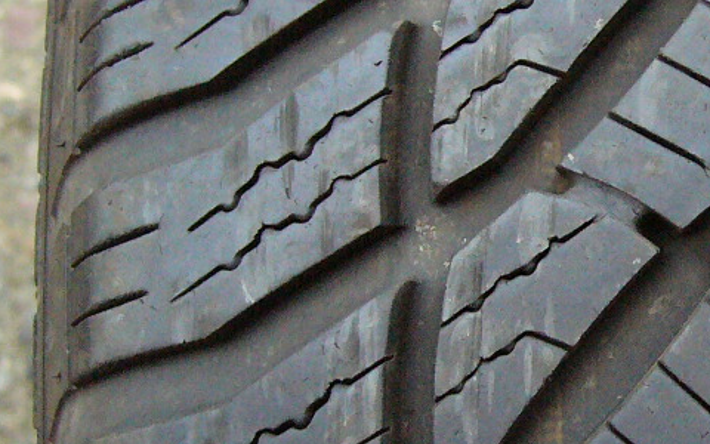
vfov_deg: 13.2
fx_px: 1916
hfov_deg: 20.1
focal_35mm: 99
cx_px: 777
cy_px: 130
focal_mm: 5.8
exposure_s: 1/400
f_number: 2.8
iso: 400
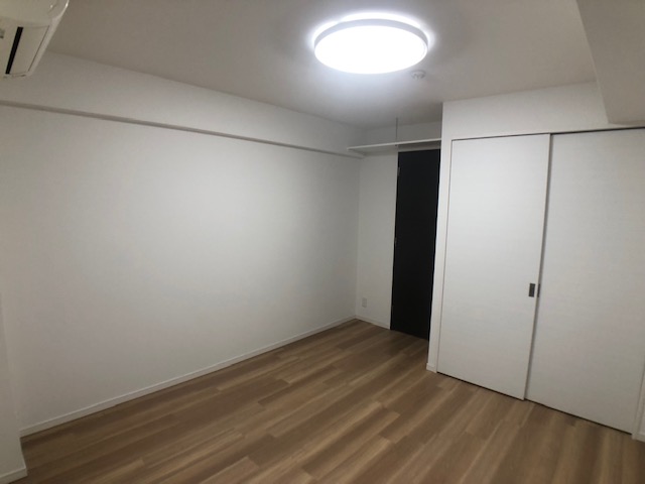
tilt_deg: -3.9
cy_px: 242
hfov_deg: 63.4
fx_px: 522
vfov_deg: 49.7
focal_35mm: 28
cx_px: 322
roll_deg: +0.1
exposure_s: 1/33
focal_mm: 3.99
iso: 32
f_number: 1.8
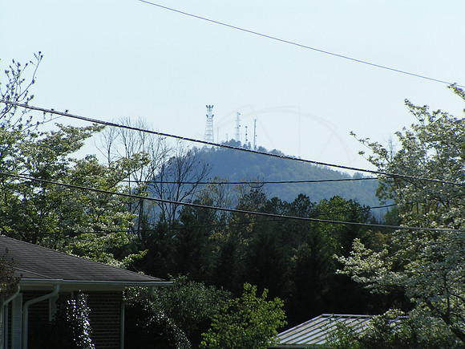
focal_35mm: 247
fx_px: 3318
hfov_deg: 8.0
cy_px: 174
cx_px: 232
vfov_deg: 6.0
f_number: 6.3
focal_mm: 37.8
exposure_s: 1/640
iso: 50
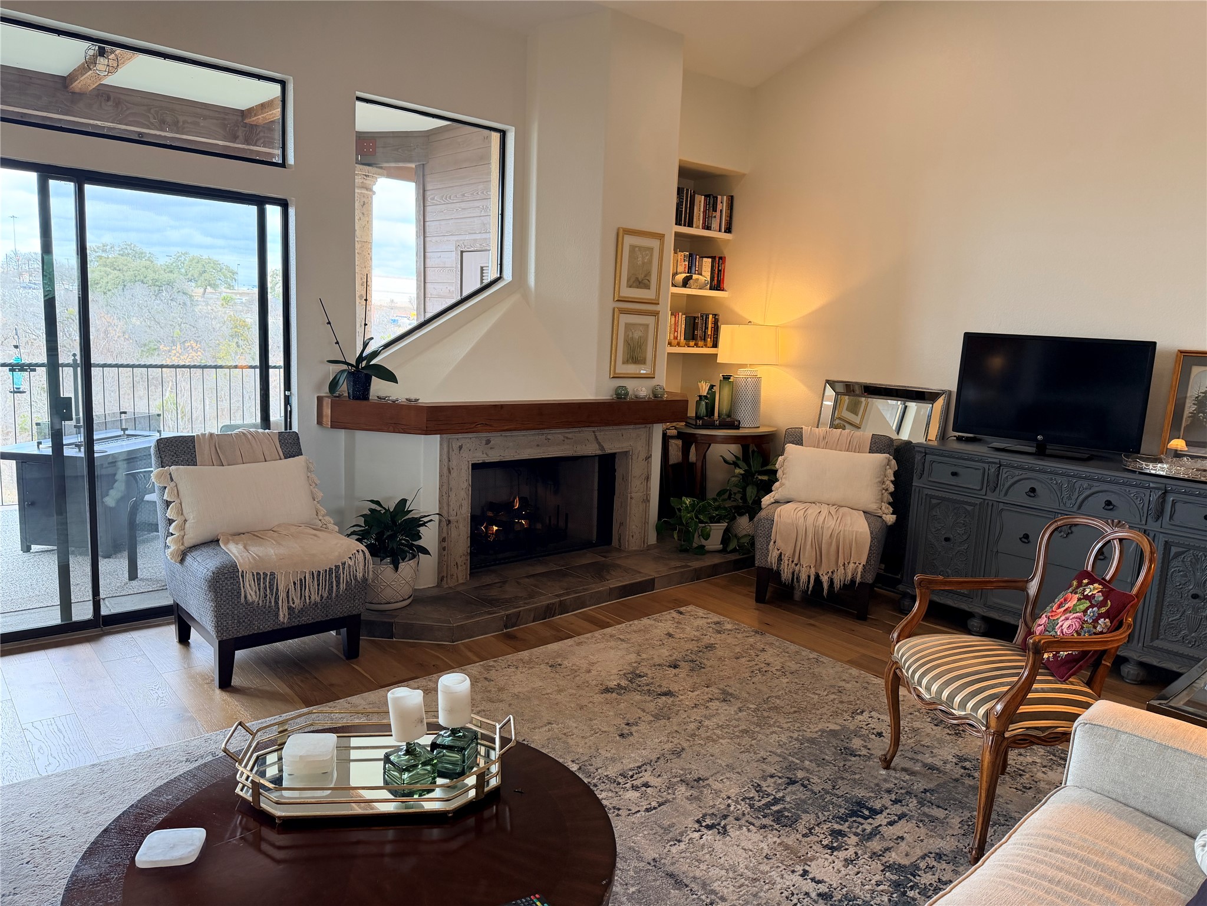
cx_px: 604
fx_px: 837
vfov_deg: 56.8
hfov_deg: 71.6
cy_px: 453
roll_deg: -2.6
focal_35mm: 24
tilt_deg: -8.6
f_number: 1.78
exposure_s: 1/120
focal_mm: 6.76
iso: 200
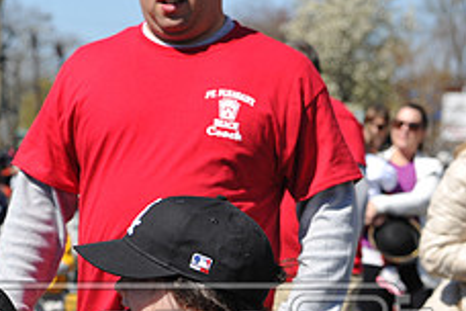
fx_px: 2304
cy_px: 358
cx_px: 176
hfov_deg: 11.5
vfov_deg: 7.7
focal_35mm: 178
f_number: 5
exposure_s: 1/800
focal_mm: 70
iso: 200
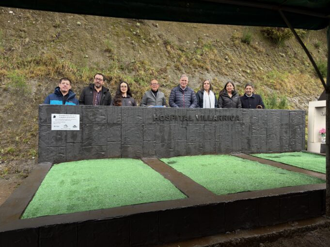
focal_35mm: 24
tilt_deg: -1.5
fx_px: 229
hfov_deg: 71.6
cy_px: 124
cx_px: 165
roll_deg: +0.7
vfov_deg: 56.8
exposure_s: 1/126
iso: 50
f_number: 1.78
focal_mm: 6.76
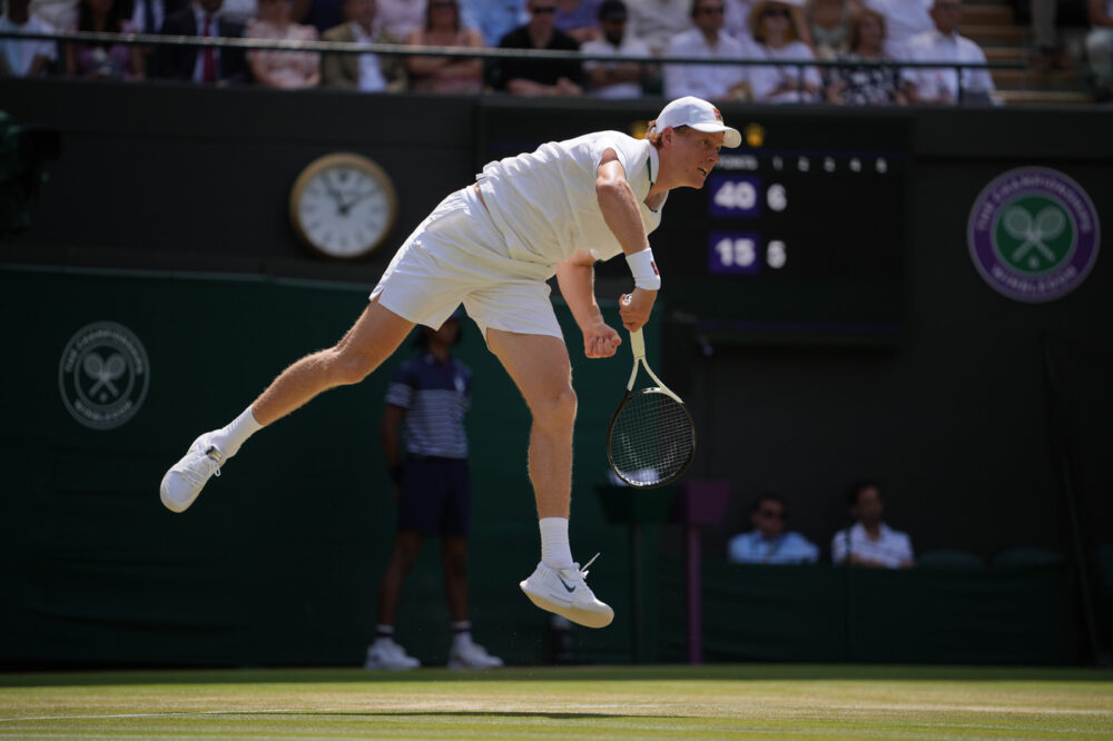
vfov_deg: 7.0
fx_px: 6088
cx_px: 556
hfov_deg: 10.4
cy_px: 370
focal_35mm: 197
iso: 160
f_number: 2.8
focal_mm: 197
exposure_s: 1/2500
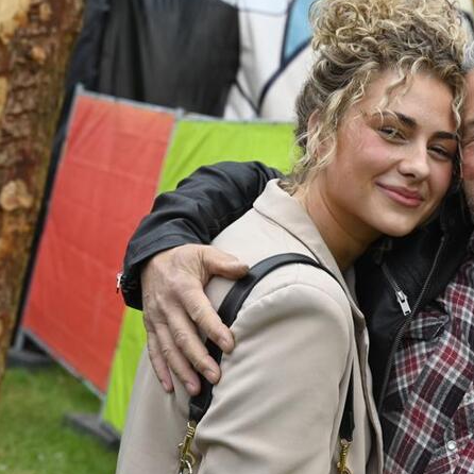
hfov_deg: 19.6
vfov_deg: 20.4
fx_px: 1317
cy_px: 259
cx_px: 507
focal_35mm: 85
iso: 200
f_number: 5.6
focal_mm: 45
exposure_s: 1/250
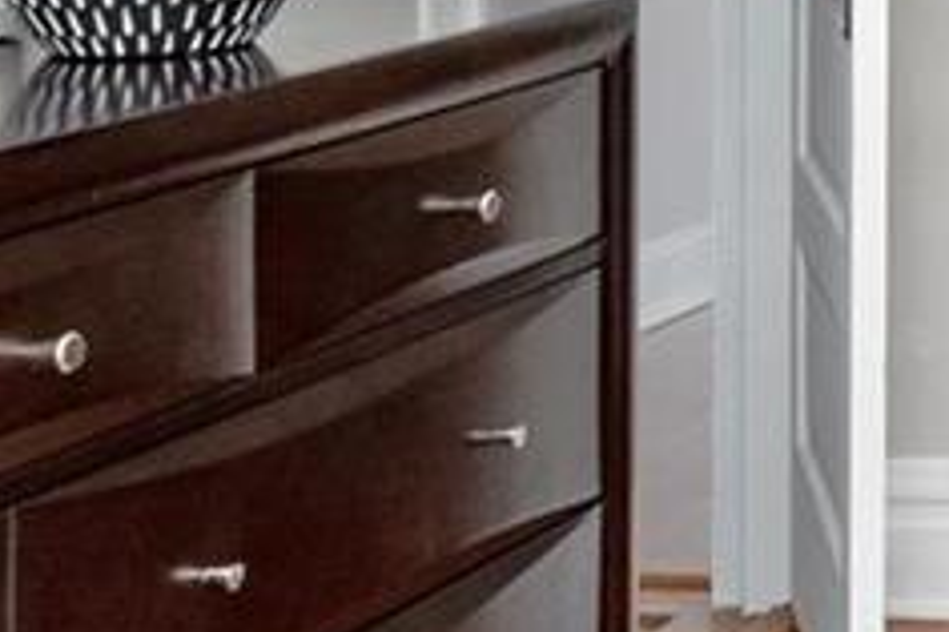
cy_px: -358
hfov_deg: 12.7
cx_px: 2312
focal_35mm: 122
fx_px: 3214
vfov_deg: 10.8
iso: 400
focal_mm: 9
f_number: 6.3
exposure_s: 1/4
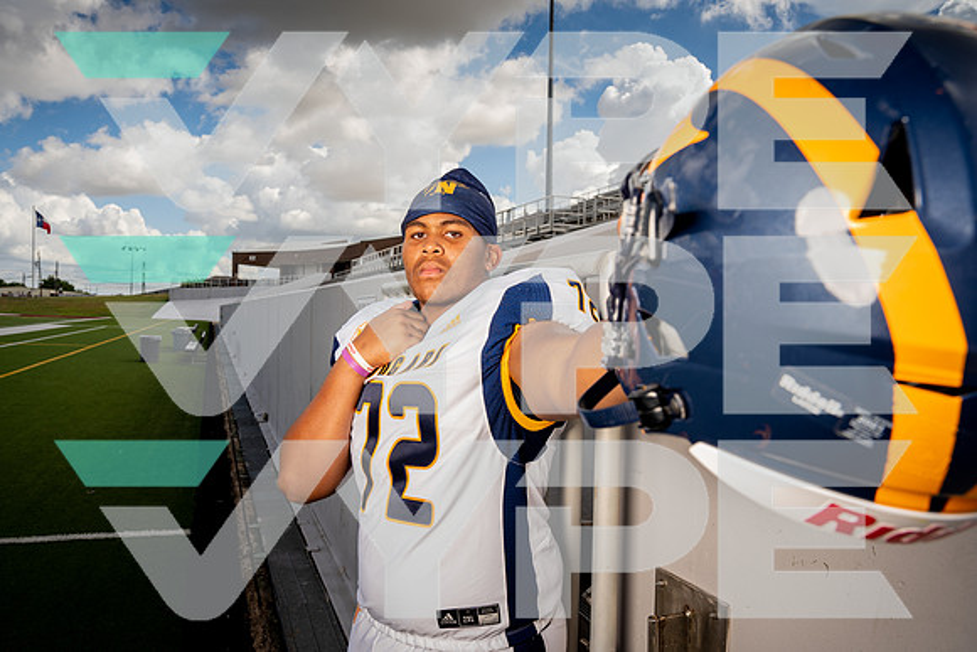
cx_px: 488
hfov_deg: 67.4
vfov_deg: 48.0
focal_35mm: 27
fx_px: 733
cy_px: 326
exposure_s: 1/250
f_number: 8
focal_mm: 27
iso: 125
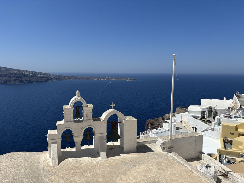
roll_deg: -0.2
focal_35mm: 26
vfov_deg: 53.1
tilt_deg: -6.2
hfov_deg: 67.3
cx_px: 122
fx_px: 183
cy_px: 92
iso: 50
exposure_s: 1/7194
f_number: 1.6
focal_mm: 5.96
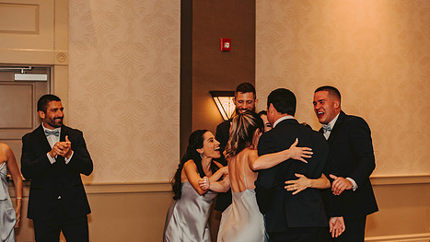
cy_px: 149
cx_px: 256
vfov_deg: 18.5
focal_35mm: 65
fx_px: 741
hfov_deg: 32.3
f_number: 2.5
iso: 800
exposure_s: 1/125
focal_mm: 50
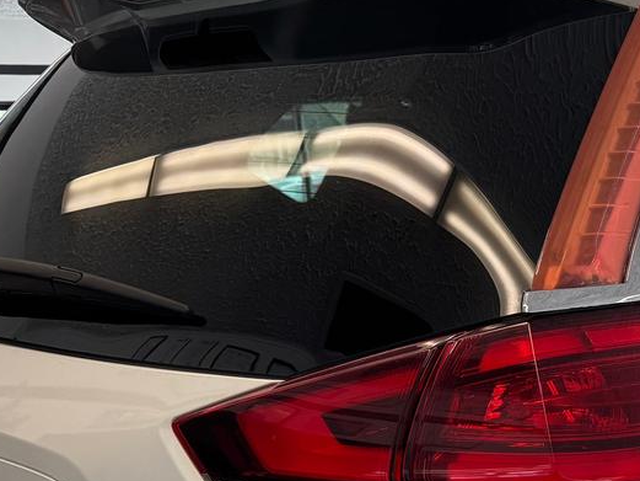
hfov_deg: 30.0
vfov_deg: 22.7
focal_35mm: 59
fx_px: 1091
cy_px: 586
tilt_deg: -20.3
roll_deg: +1.1
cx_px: 671
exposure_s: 1/161
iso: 64
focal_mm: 6.76
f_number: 1.78
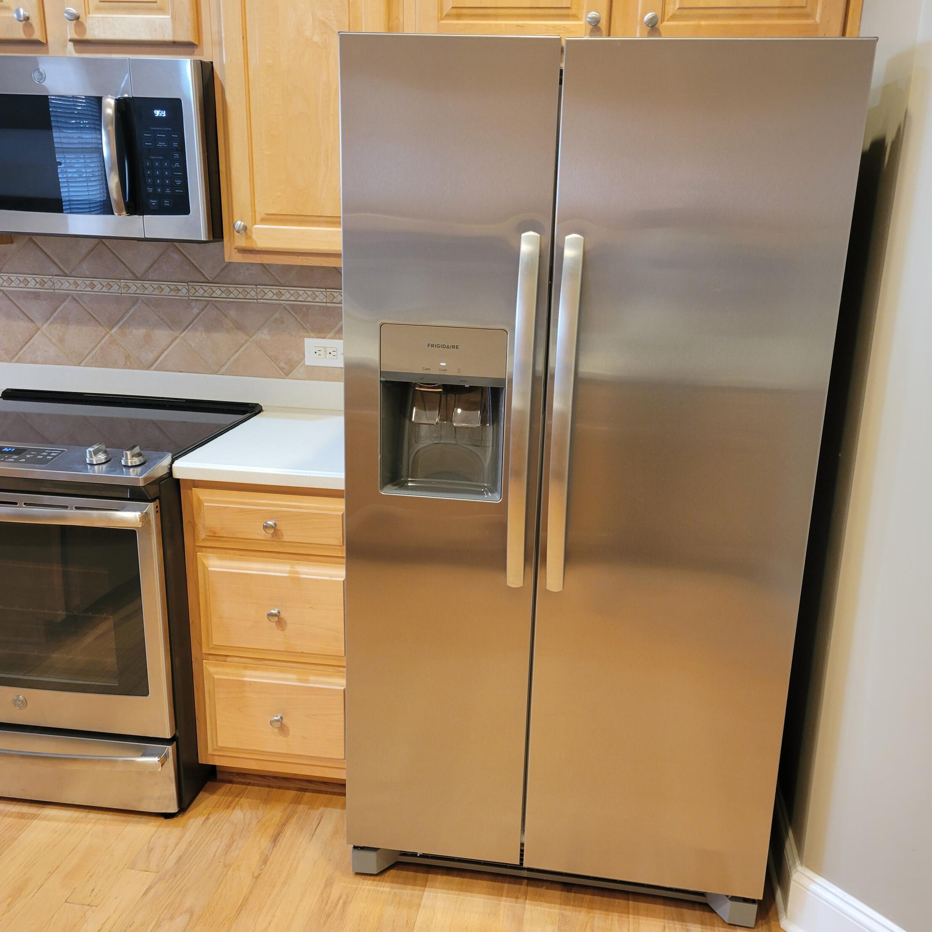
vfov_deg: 52.5
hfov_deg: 52.5
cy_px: 469
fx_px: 944
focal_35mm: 31
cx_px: 479
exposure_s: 1/40
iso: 250
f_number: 1.8
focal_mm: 5.4
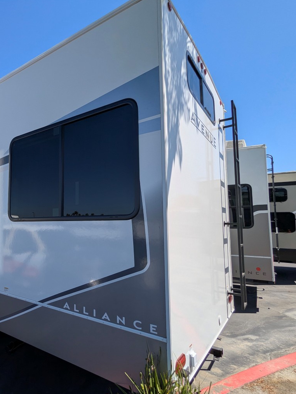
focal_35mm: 22
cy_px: 202
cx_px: 64
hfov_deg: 57.1
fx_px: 251
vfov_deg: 76.4
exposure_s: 1/1631
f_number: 2.2
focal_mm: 2.35
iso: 50
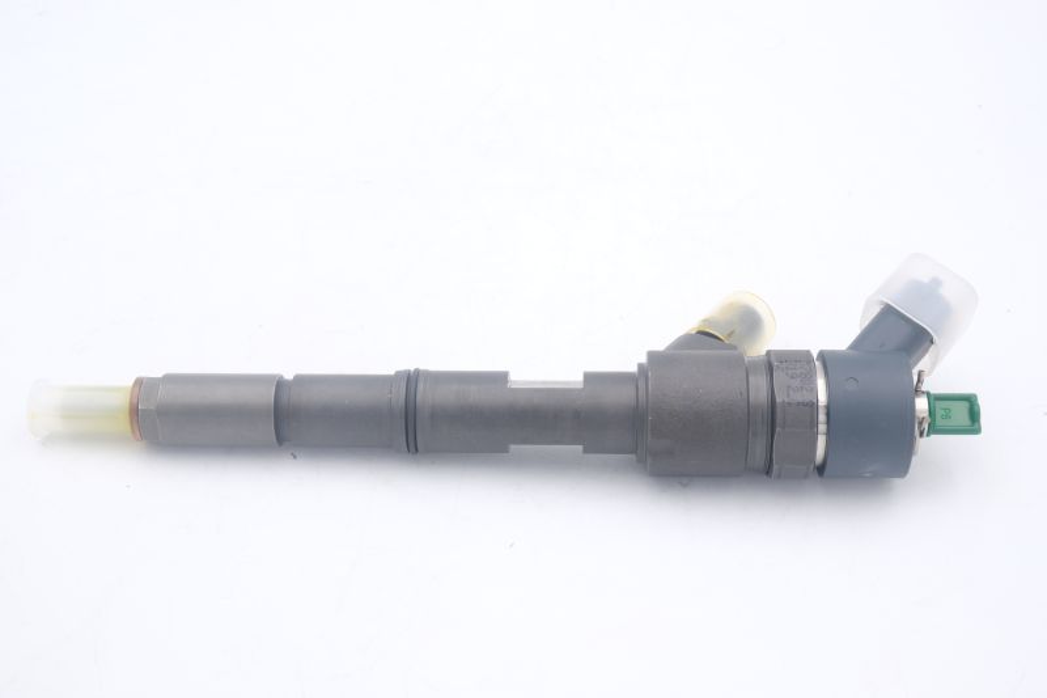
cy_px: 349
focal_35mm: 50
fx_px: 1454
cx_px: 524
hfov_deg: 39.6
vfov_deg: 27.0
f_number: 11
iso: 200
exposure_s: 1/25
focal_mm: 33.3
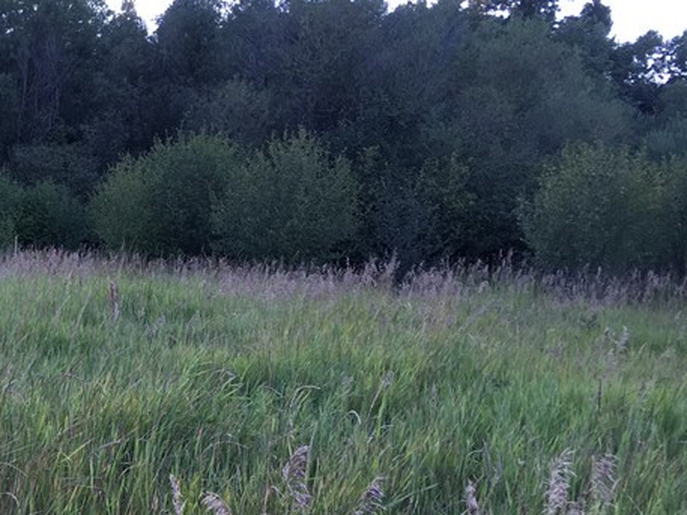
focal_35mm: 65
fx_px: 1290
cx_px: -71
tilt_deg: -8.4
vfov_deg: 22.4
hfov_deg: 27.3
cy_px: 396
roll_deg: -1.2
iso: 40
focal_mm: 4.15
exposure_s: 1/120
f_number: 2.2
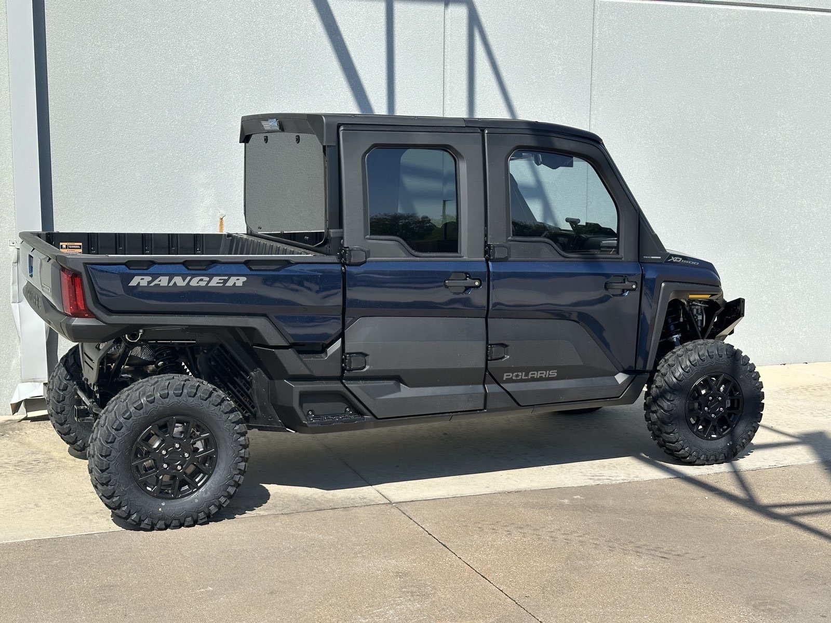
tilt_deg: -6.3
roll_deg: -0.5
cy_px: 312
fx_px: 1152
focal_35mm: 48
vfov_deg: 30.3
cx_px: 416
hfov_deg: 39.7
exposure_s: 1/3731
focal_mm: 6.86
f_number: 1.78
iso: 64
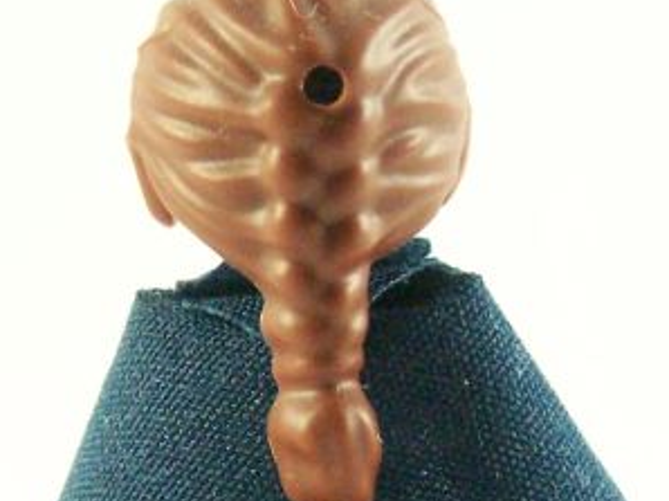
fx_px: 8497
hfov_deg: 4.5
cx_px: 352
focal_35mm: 440
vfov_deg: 3.4
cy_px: 517
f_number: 3.6
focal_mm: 21.2
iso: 400
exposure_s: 1/60
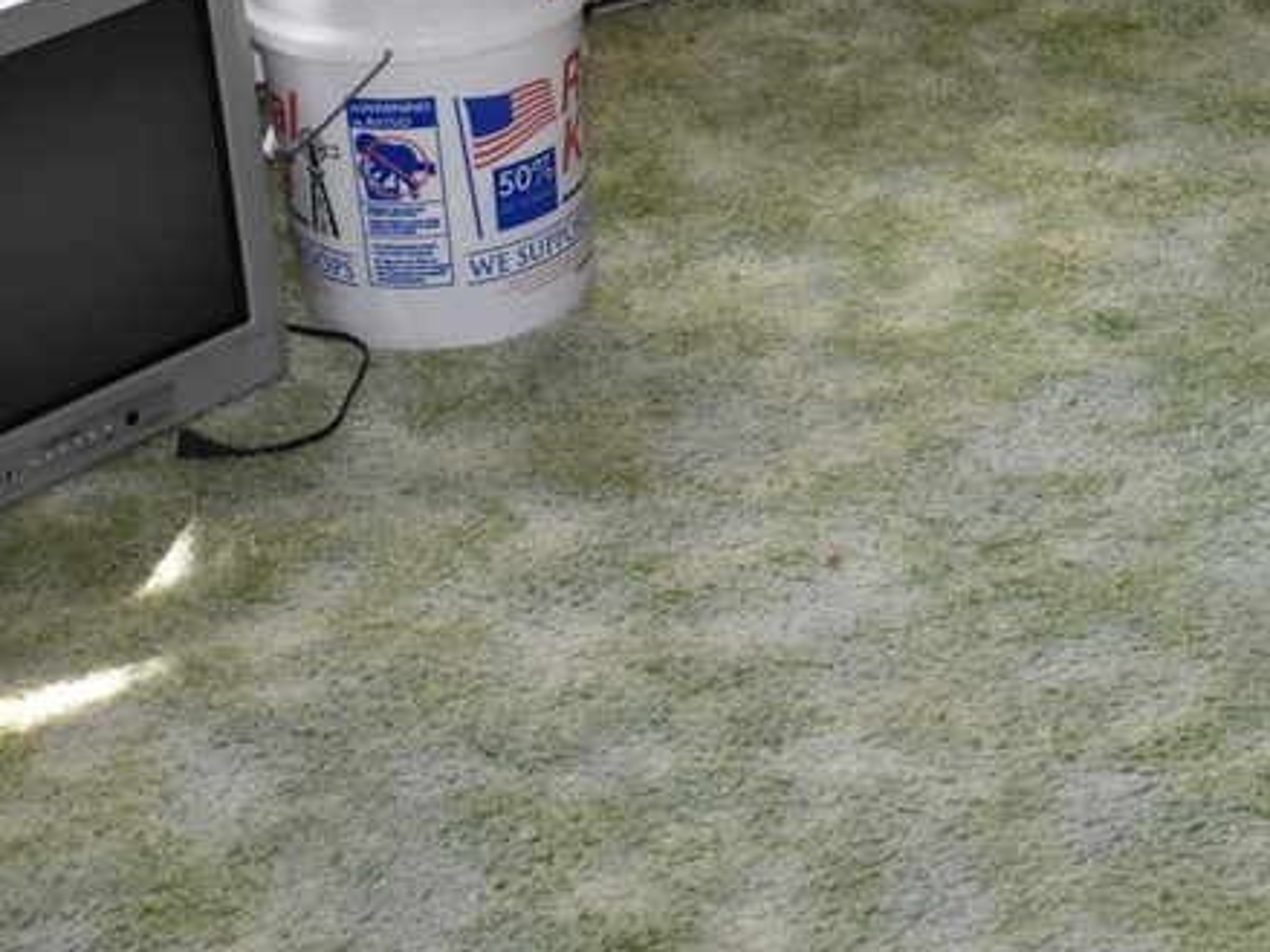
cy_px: 200
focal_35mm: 107
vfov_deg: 13.8
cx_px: 1270
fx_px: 3925
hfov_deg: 17.9
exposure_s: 1/200
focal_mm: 30
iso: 1000
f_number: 4.2
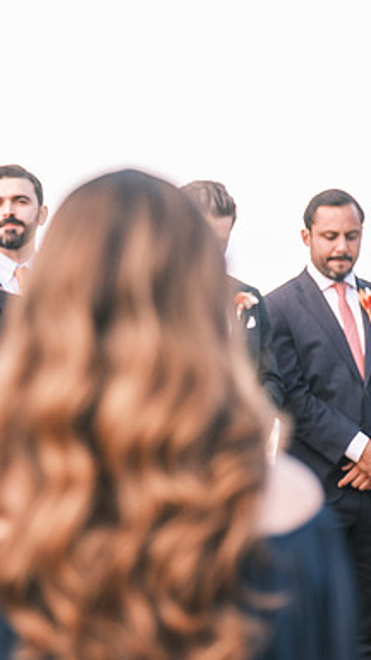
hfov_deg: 4.6
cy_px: 331
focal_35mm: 263
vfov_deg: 8.2
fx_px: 4600
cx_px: -22
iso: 400
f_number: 2.8
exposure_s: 1/950
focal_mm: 110.6
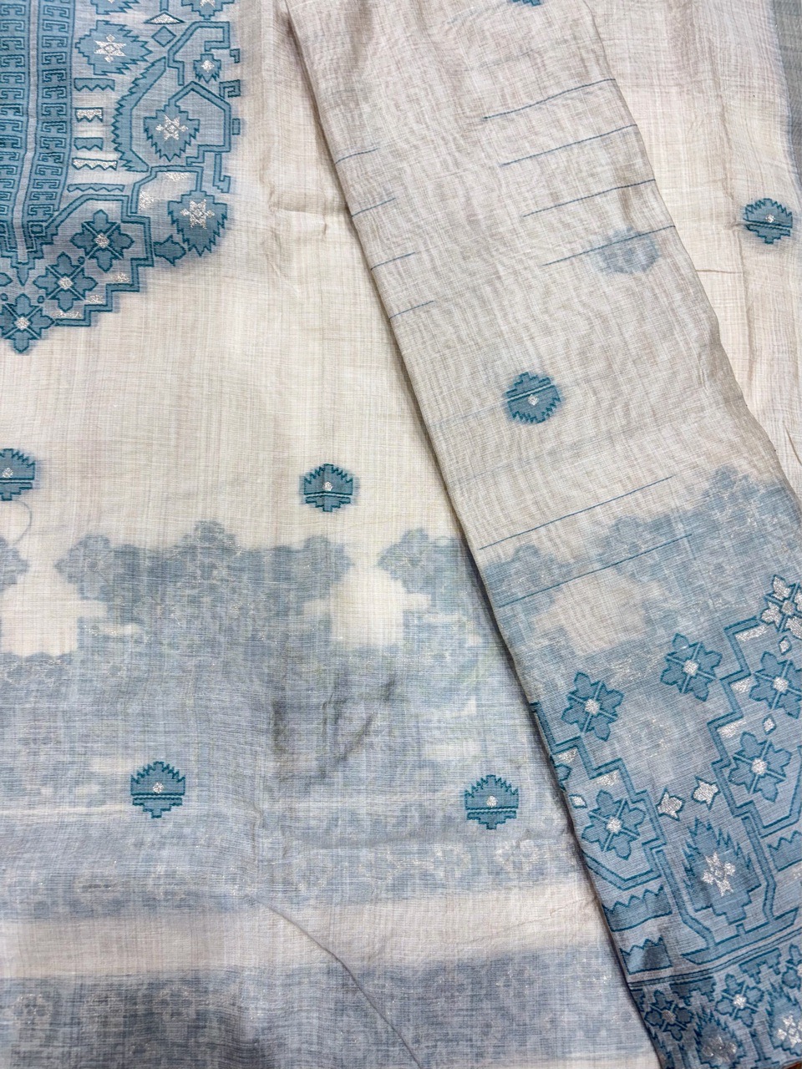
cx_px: 401
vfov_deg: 67.3
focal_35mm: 26
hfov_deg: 53.1
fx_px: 803
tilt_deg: -78.2
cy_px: 534
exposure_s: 1/100
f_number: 1.6
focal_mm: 5.96
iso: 32
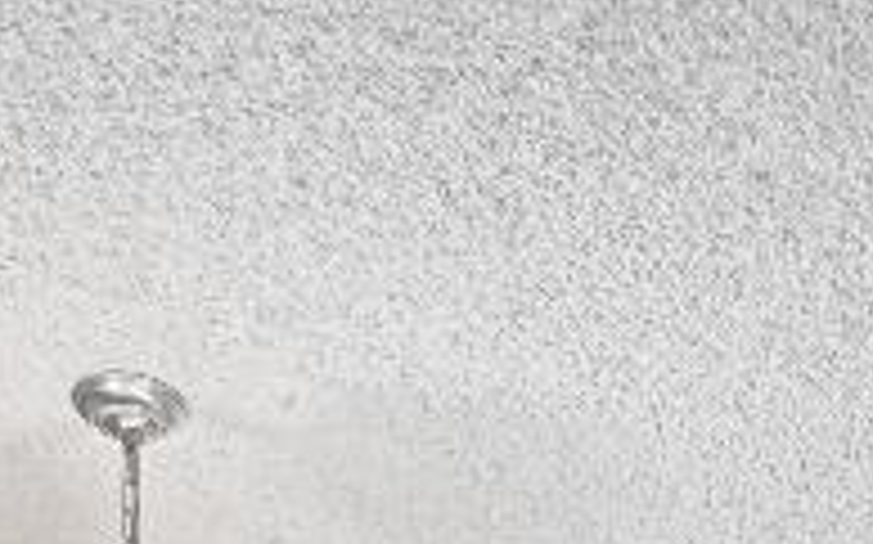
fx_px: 3186
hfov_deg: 14.5
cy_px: 2019
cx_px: 1310
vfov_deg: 7.5
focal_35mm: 134
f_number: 2.8
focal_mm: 17
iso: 800
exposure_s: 1/30
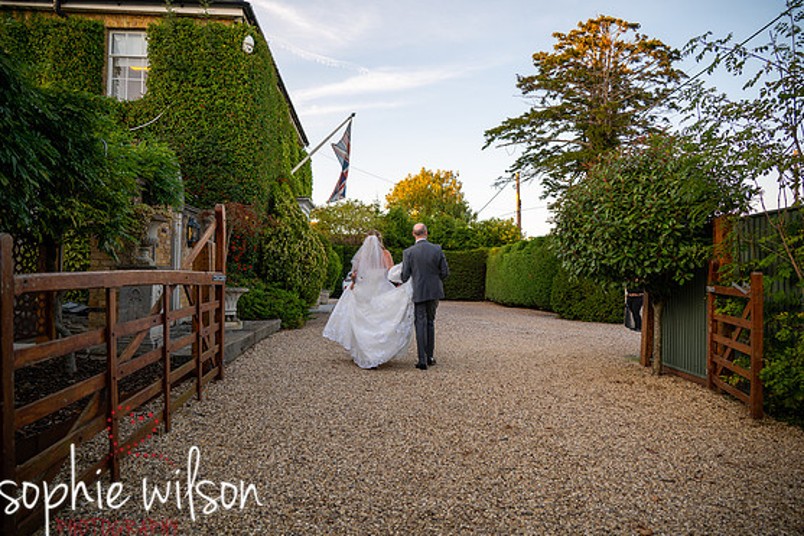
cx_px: 397
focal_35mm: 25
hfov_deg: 71.5
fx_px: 558
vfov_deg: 51.3
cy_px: 275
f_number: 4
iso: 250
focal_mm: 24
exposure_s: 1/250
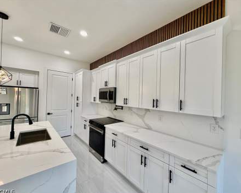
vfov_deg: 84.1
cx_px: 122
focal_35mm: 15
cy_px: 97
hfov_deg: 96.8
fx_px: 107
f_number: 2.2
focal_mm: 2.22
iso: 64
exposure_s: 1/120
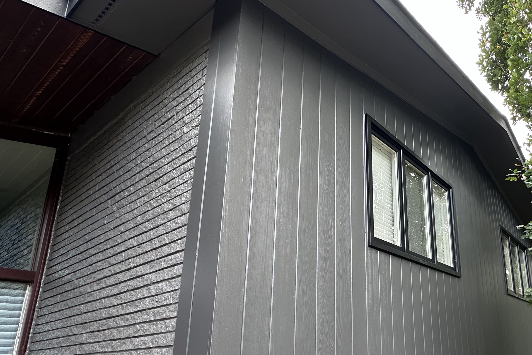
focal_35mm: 25
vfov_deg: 49.3
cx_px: 415
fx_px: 369
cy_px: 264
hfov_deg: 65.9
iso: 50
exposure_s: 1/99
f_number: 2.2
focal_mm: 2.22
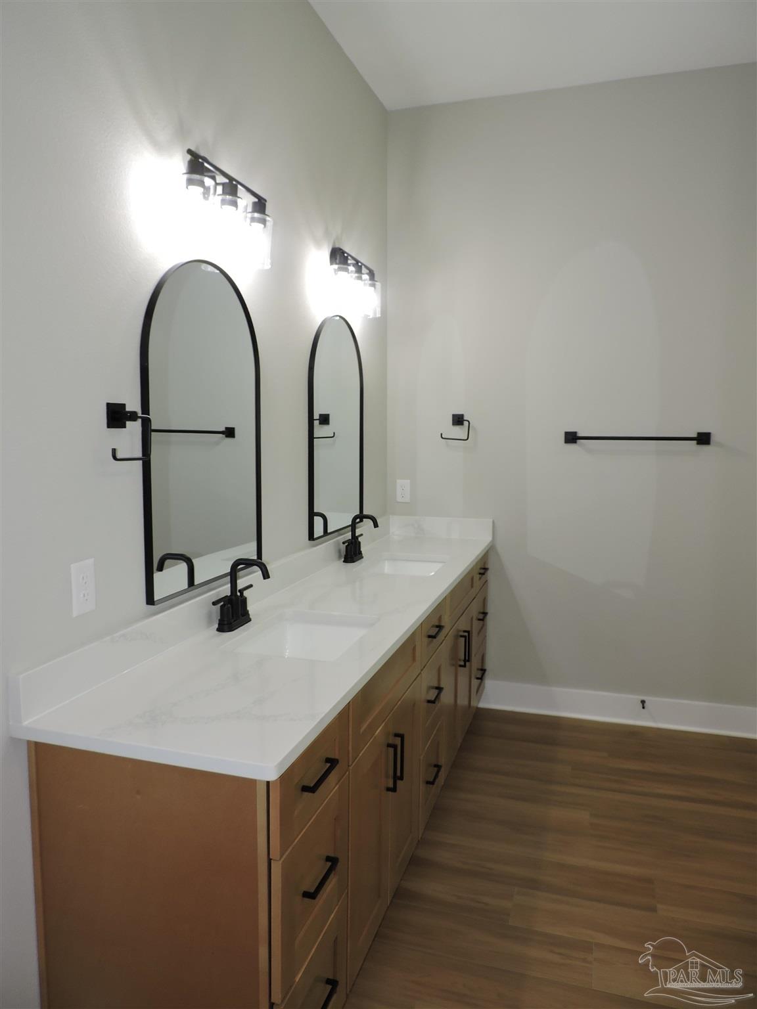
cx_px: 378
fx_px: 700
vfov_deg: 71.6
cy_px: 504
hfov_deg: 56.8
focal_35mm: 24
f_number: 3
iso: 110
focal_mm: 4.3
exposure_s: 1/40
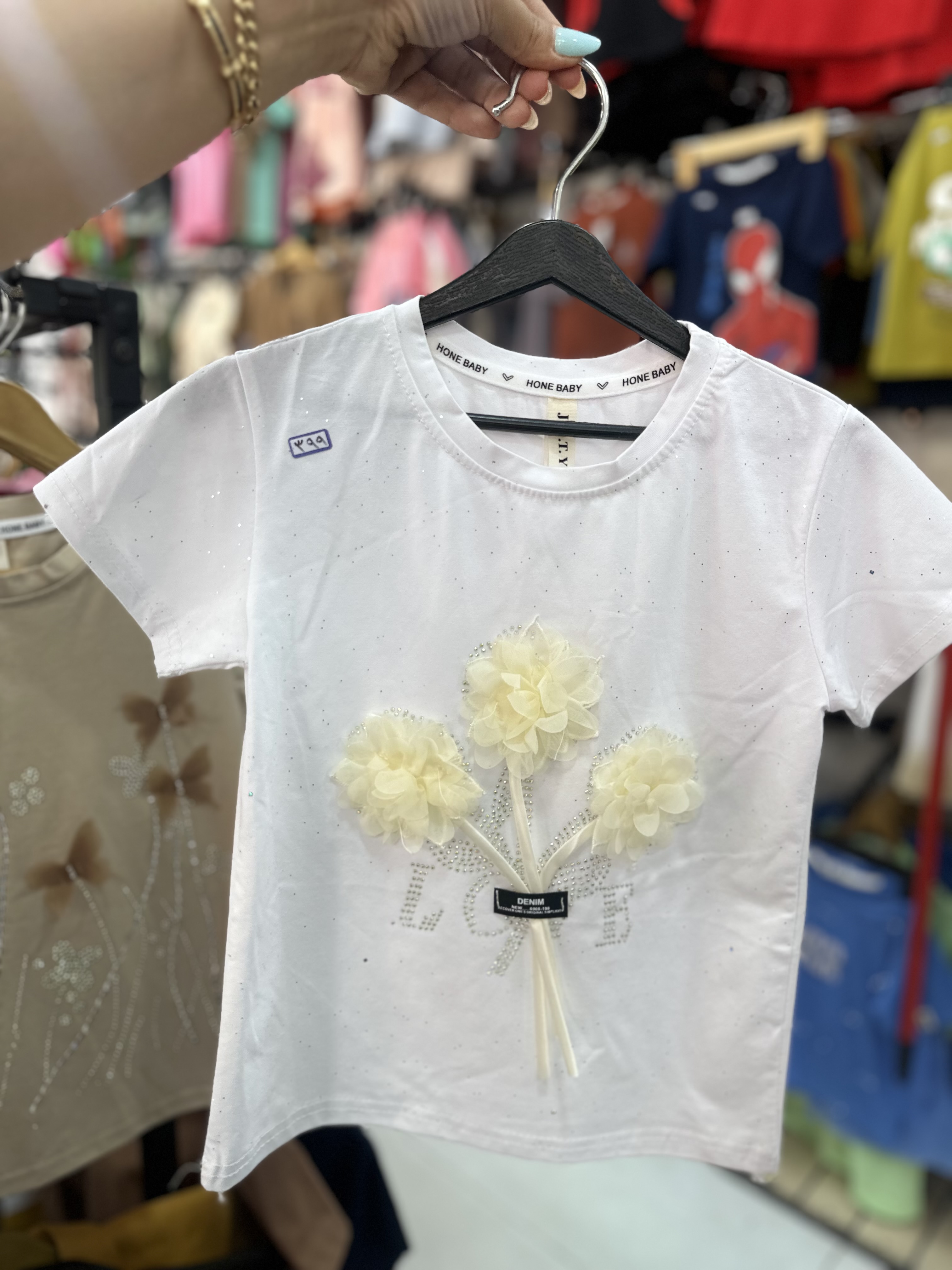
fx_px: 880
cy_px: 635
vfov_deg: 71.6
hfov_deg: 56.8
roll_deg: -0.9
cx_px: 476
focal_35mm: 24
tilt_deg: -9.8
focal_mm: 6.86
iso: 64
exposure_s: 1/100
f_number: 1.78
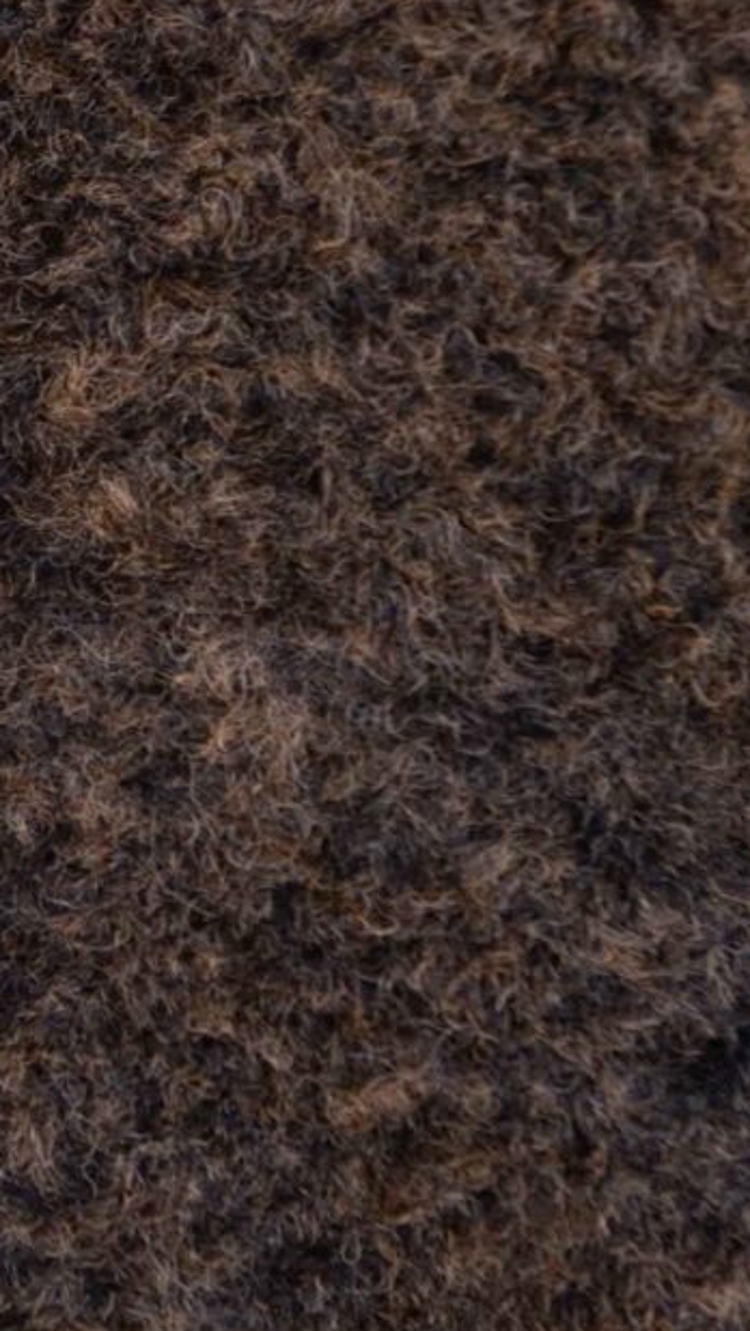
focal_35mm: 269
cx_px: -314
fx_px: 9503
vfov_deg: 8.0
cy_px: 200
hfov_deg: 4.5
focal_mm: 62
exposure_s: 1/400
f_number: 5
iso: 800
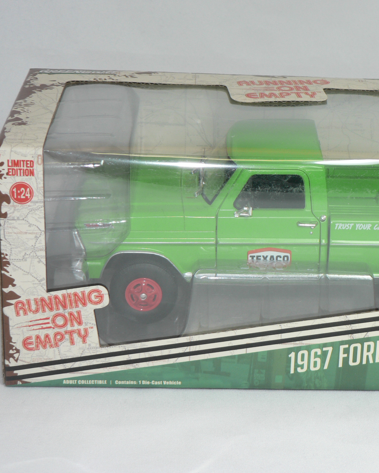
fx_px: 1416
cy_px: 237
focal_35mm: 101
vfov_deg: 19.0
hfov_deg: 15.2
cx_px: 301
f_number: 3.2
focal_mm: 12.9
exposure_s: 1/60
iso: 80
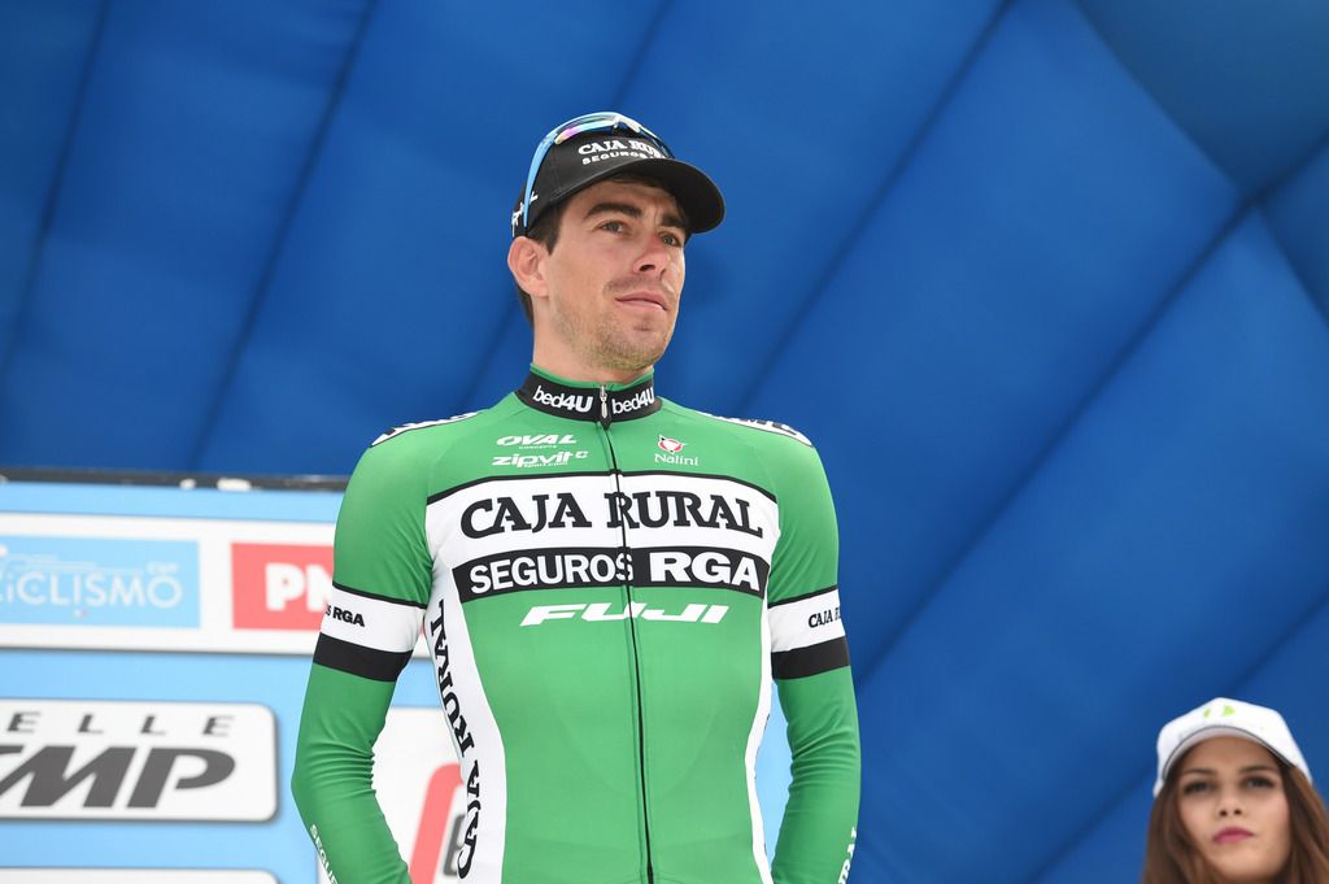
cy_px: 442
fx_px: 5164
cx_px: 664
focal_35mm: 140
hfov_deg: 14.7
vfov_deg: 9.8
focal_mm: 140
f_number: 4.5
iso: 200
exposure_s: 1/250
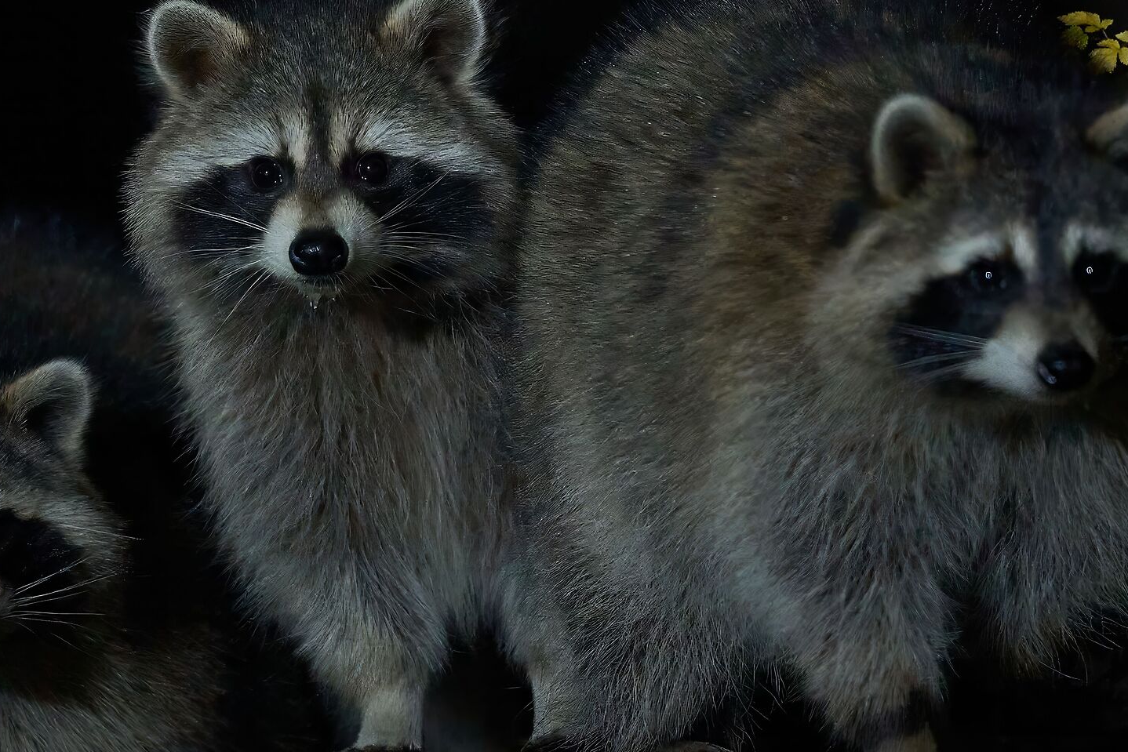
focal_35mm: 751
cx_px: 391
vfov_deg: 1.8
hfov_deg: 2.7
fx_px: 23532
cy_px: 263
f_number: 2.8
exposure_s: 1/200
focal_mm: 300
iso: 10000
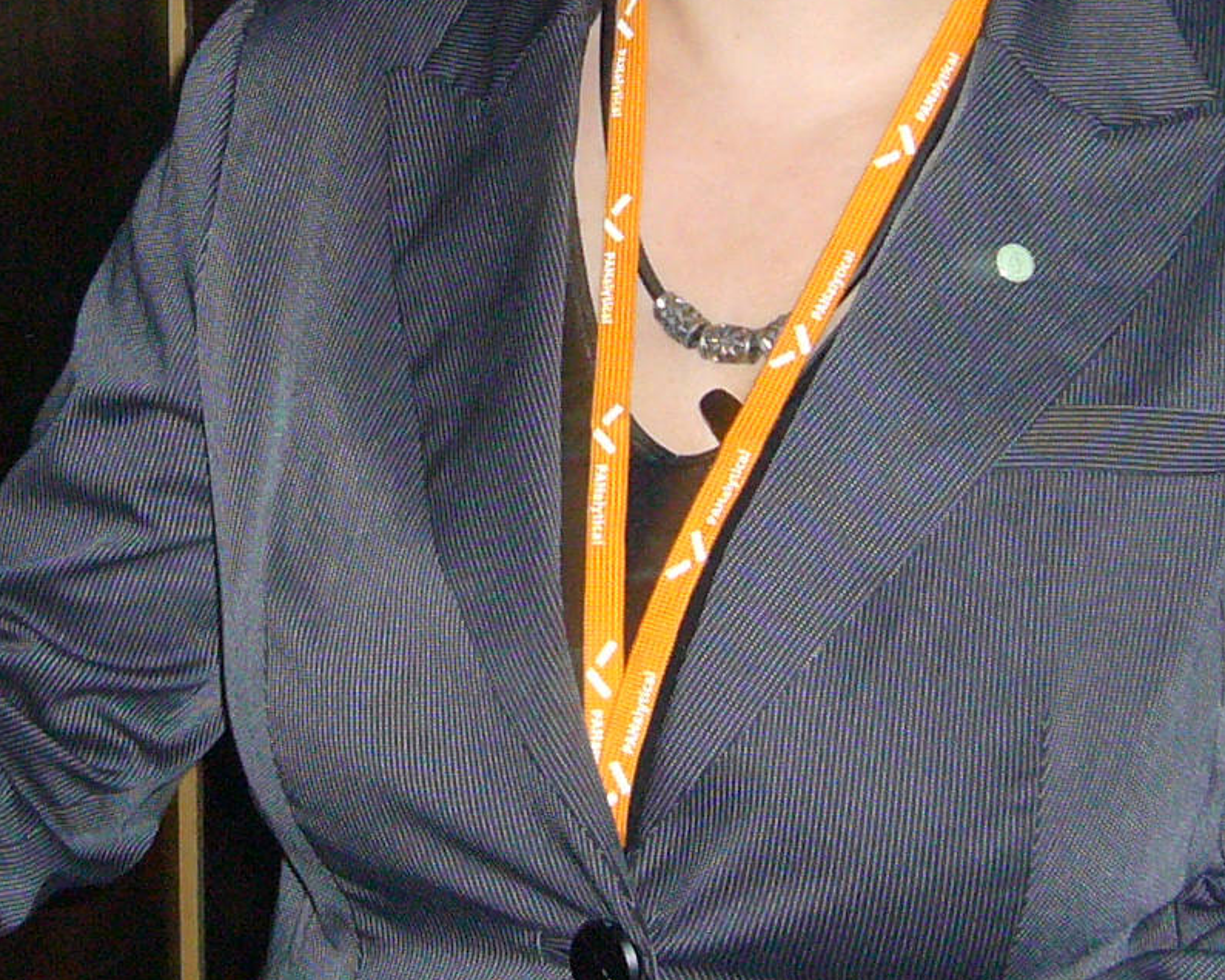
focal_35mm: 121
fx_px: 4387
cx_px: 345
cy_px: 100
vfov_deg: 12.6
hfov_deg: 15.8
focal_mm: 5.8
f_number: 2.8
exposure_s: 1/8
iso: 160
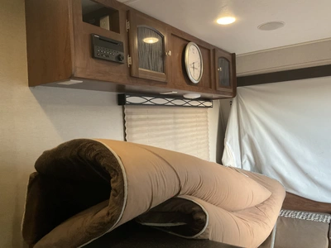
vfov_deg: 48.2
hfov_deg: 61.7
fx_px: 277
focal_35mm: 29
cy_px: 124
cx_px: 166
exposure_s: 1/60
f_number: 1.8
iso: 200
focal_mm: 3
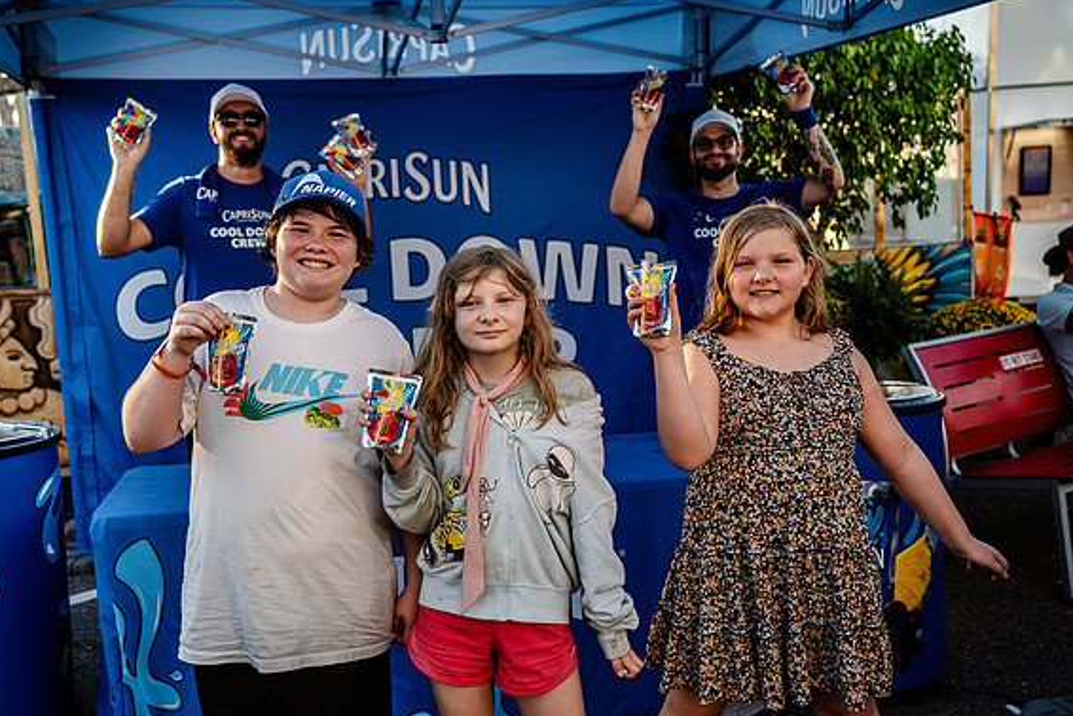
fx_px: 1252
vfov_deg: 31.9
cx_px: 540
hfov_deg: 46.4
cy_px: 359
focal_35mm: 42
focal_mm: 41
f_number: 4
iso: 320
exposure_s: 1/640
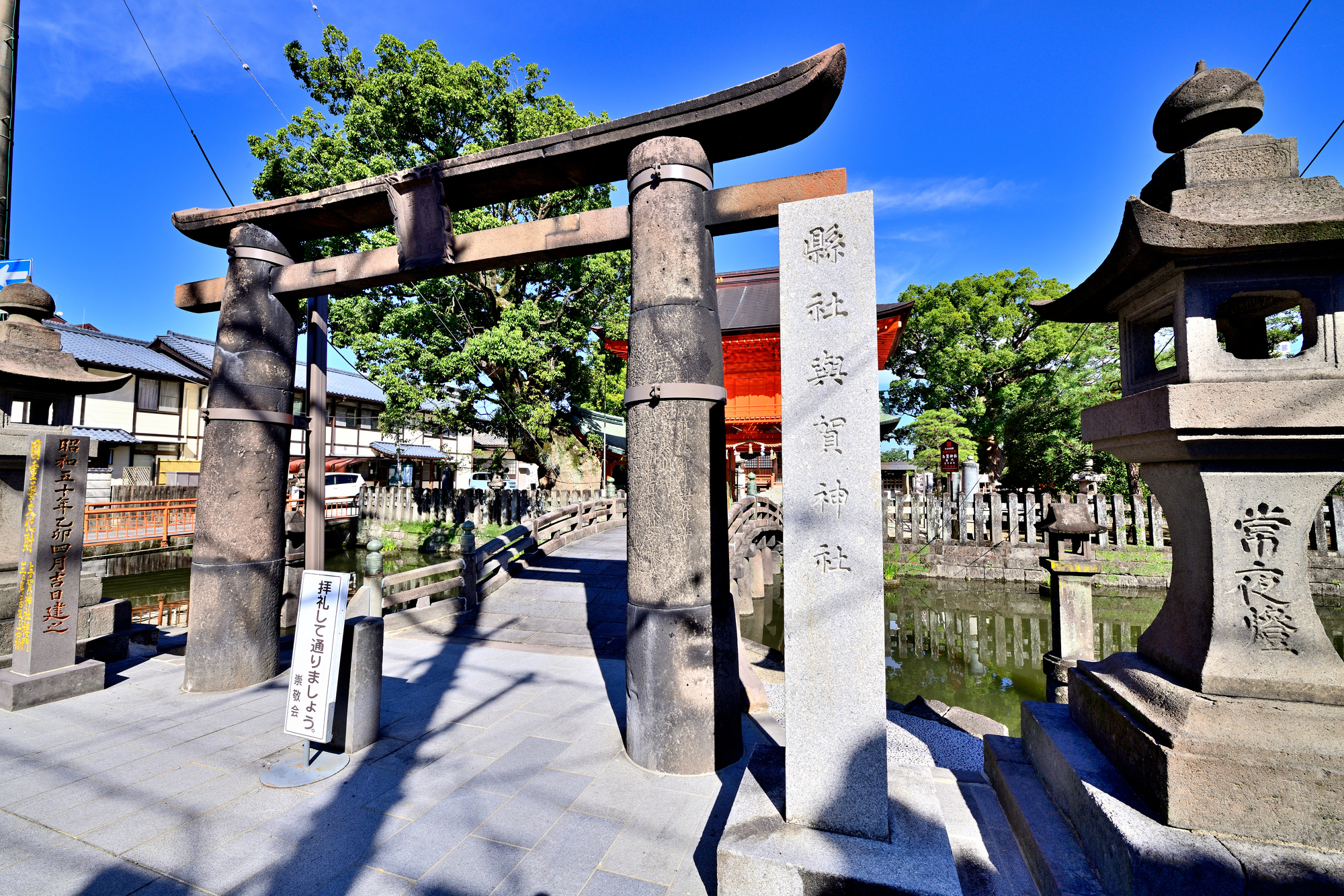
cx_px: 672
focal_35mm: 14
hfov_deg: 104.3
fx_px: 523
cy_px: 448
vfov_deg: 81.2
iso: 100
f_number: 16
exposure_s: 1/60
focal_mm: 14
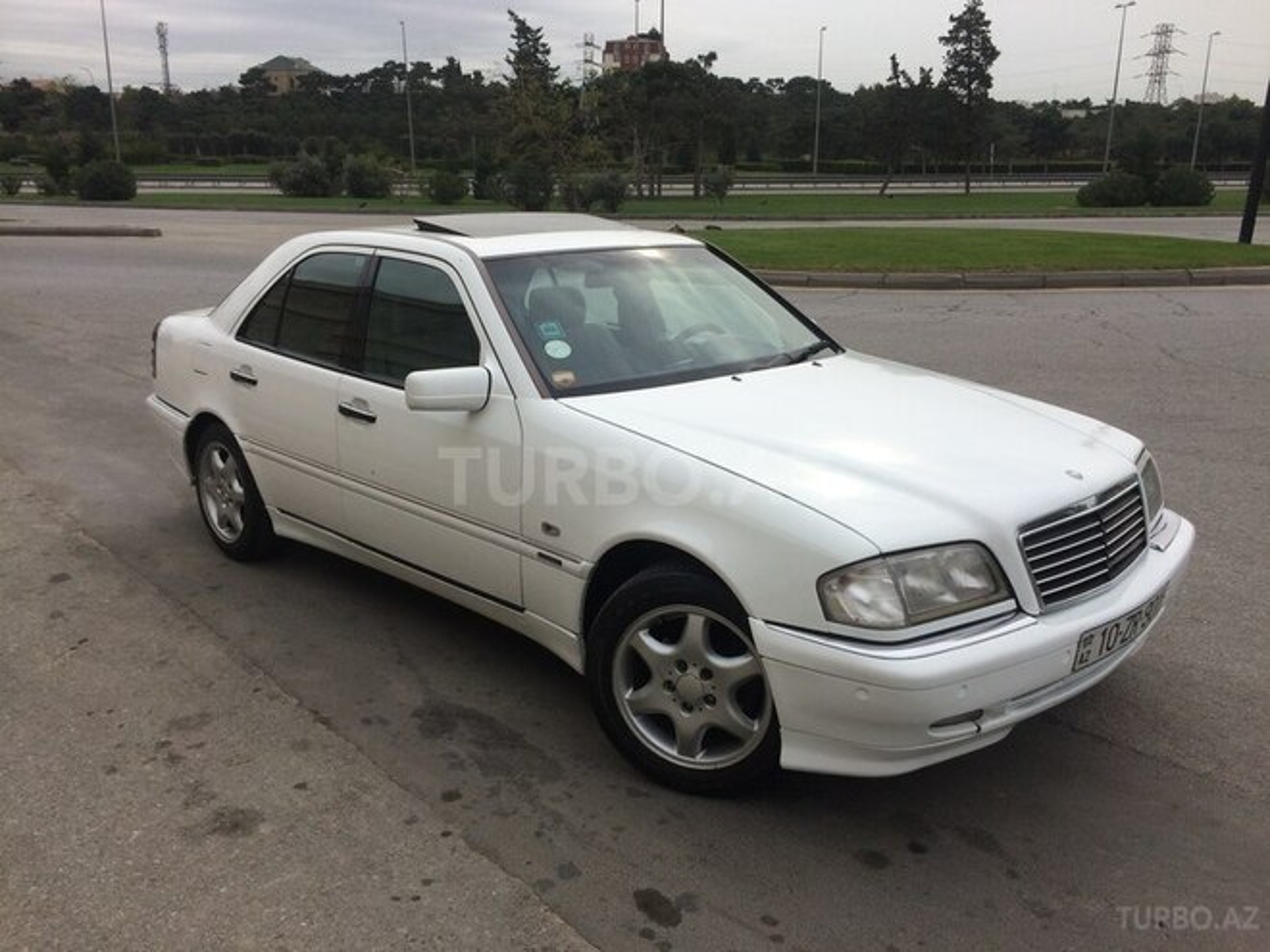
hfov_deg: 61.7
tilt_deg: -18.7
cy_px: 476
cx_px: 635
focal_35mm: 29
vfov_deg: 48.2
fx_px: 1064
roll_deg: -0.6
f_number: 2.2
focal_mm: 4.15
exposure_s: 1/1642
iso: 32
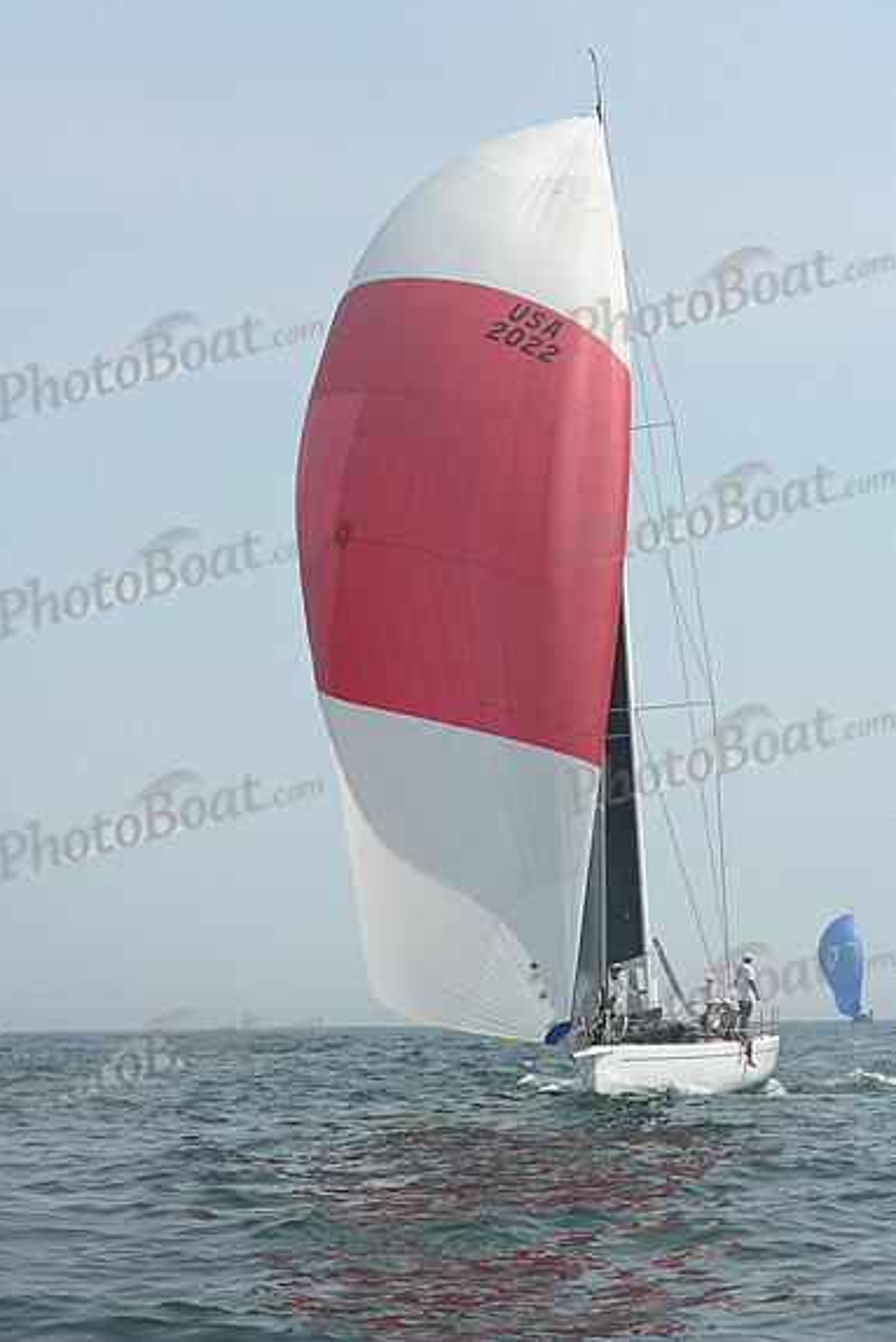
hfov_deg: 15.0
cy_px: 666
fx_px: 3395
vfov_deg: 22.4
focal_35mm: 91
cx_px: 446
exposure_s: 1/1250
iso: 320
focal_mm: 90
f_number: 8
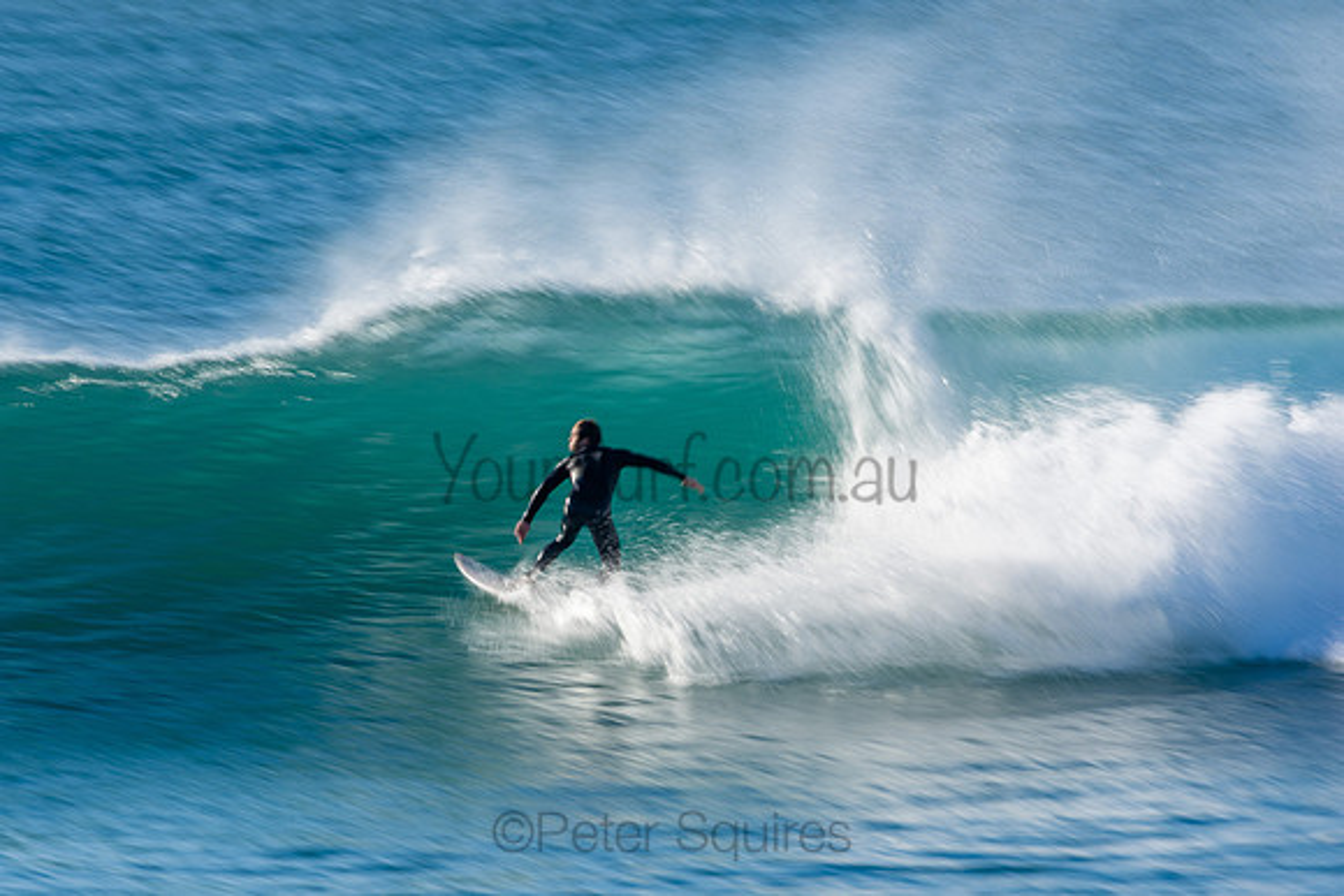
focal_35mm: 750
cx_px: 672
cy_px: 448
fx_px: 28005
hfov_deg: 2.7
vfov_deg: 1.8
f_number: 20
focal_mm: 500
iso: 100
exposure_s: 1/40
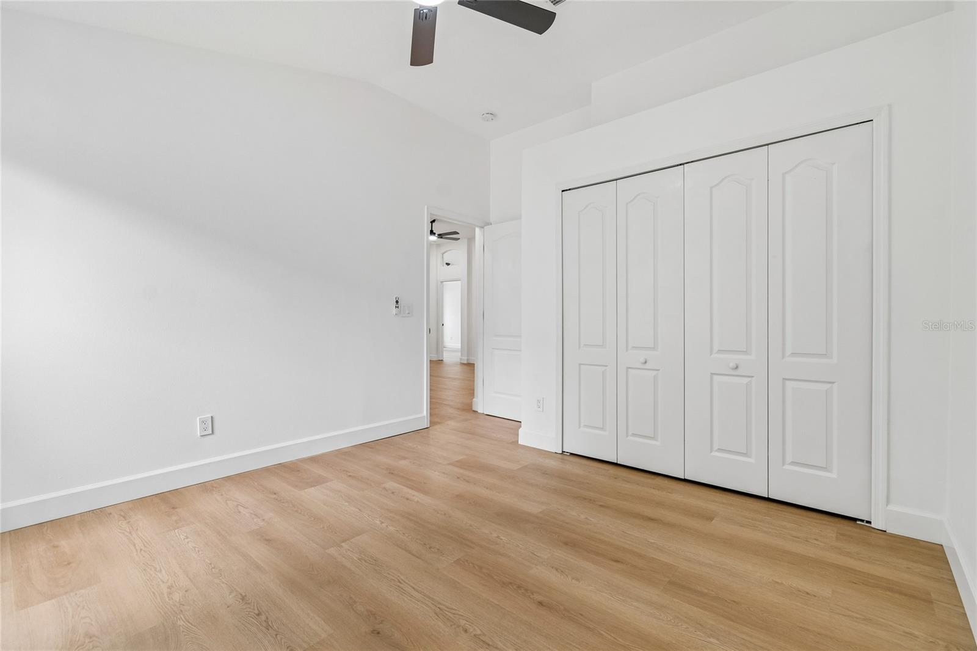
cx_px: 488
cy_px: 326
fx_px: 407
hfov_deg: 100.4
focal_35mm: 15
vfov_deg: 77.3
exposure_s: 1/10
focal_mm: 10
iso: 100
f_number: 7.1
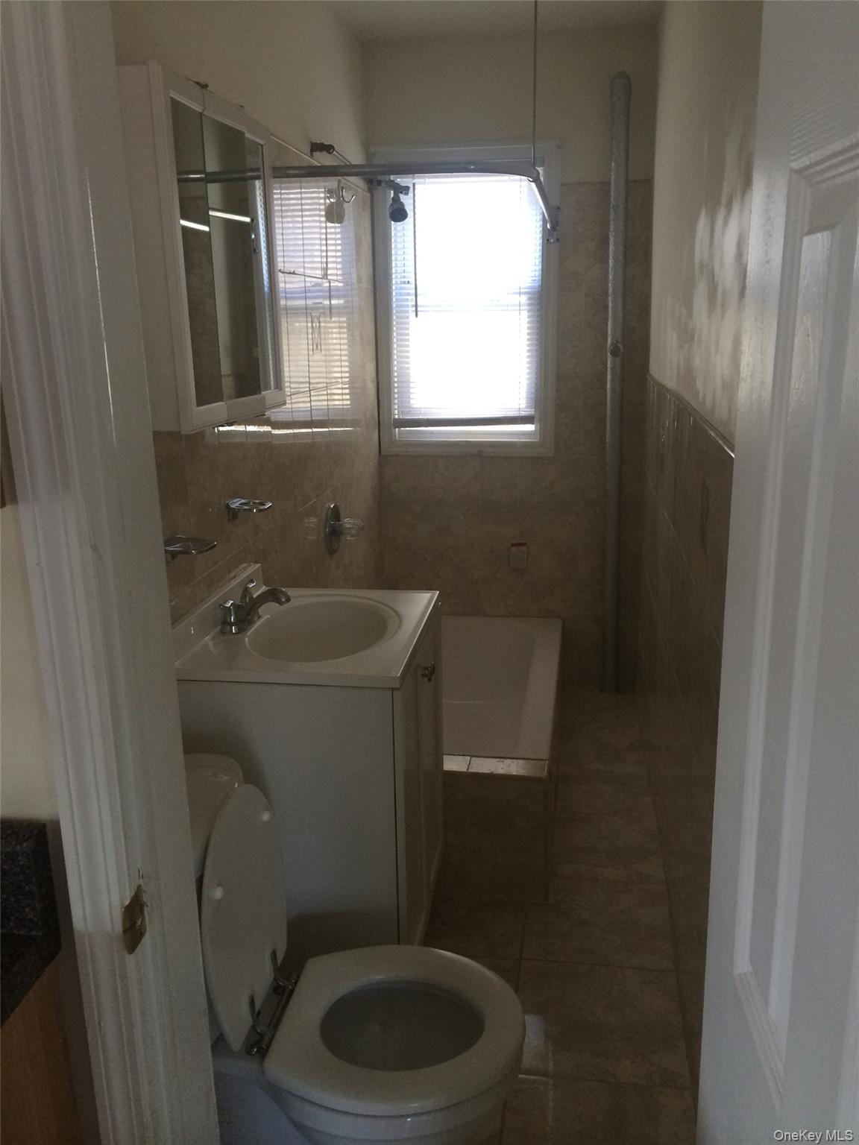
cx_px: 430
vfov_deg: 60.0
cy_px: 572
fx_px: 993
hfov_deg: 46.8
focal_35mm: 30
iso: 125
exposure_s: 1/30
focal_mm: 4.12
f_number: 2.2
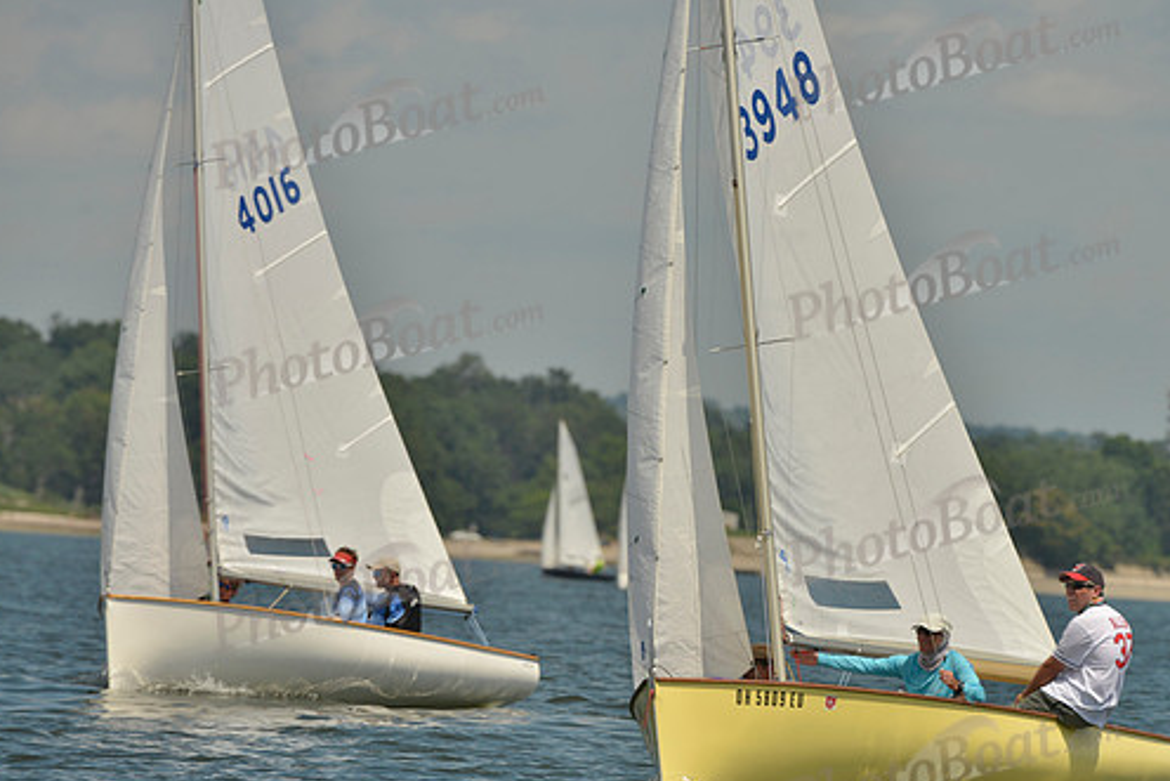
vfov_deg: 2.9
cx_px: 668
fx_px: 15214
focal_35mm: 468
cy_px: 435
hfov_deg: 4.4
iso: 200
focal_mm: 400
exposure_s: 1/1250
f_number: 8
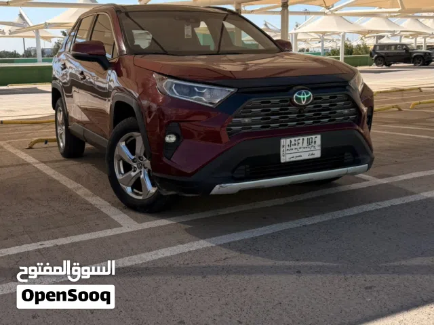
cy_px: 162
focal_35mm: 24
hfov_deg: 71.6
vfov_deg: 56.8
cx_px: 217
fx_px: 301
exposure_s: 1/2703
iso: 80
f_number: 1.78
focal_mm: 6.76
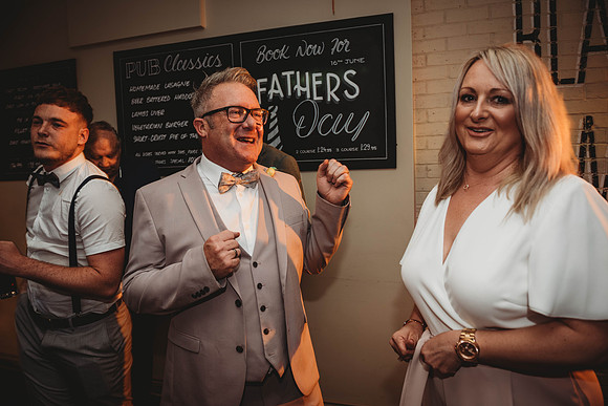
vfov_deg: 53.2
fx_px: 405
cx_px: 304
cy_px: 203
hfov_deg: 73.7
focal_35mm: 24
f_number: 4
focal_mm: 24
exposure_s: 1/80
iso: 400
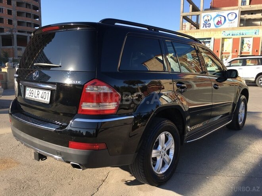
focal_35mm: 29
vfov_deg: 48.2
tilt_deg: -7.4
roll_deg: -0.9
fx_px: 219
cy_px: 98
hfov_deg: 61.7
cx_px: 131
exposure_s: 1/565
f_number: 2.2
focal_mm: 4.15
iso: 25
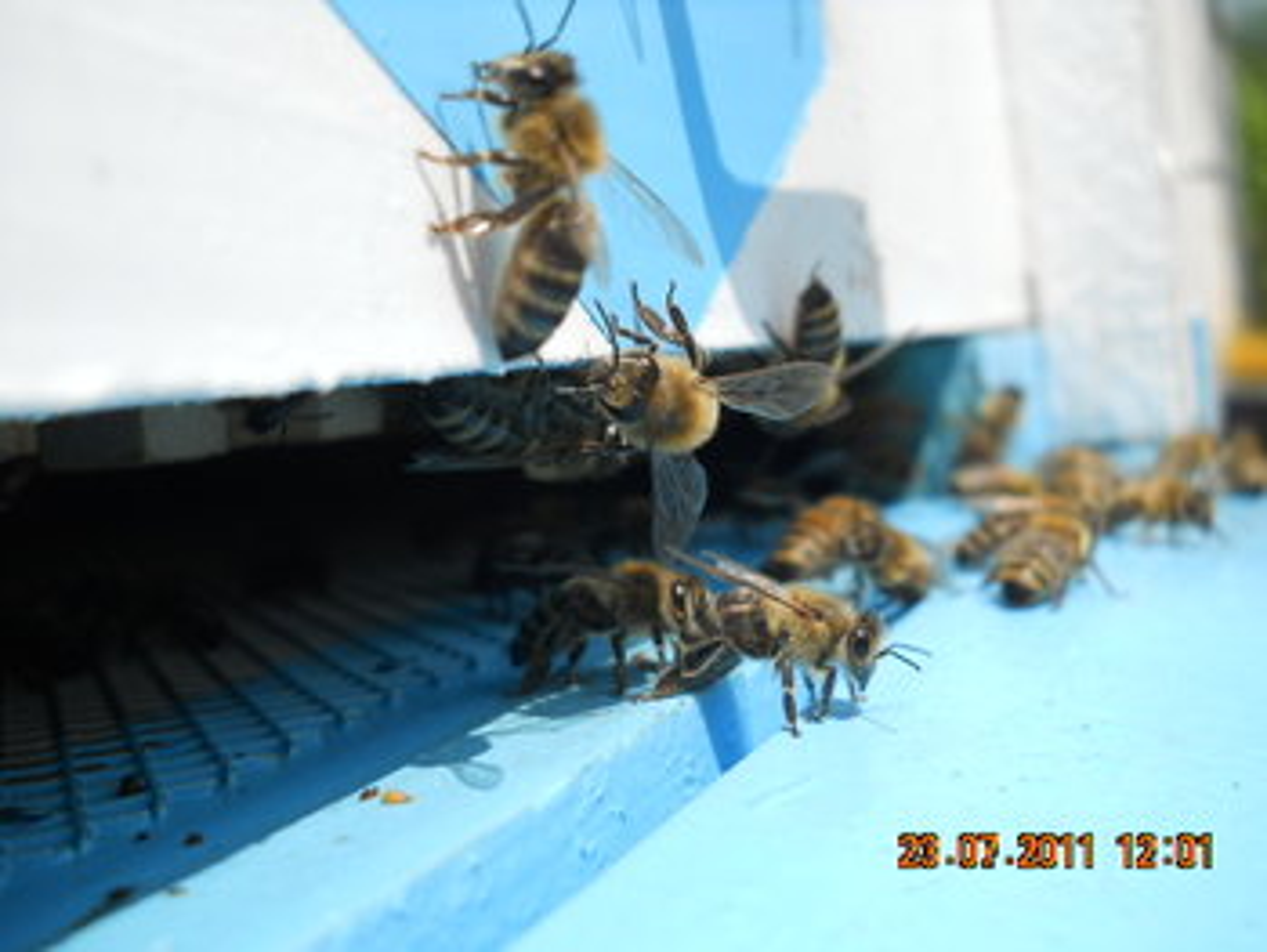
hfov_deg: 45.7
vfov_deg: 35.2
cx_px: 634
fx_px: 1502
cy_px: 476
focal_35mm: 41
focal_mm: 6.72
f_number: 5.5
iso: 80
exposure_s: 1/320
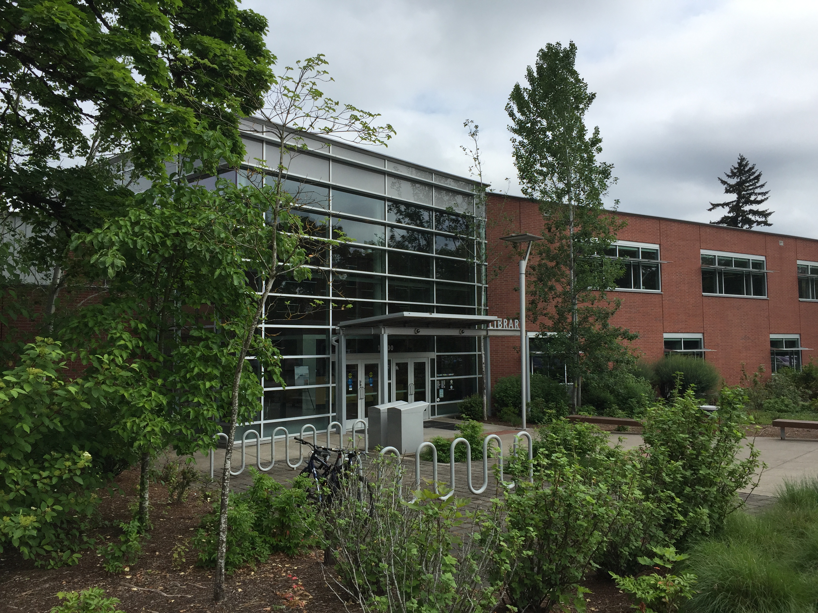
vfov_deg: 48.2
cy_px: 306
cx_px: 409
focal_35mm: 29
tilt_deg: +3.8
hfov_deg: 61.7
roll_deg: +1.2
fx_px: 685
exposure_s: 1/1883
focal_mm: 4.15
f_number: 2.2
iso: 32
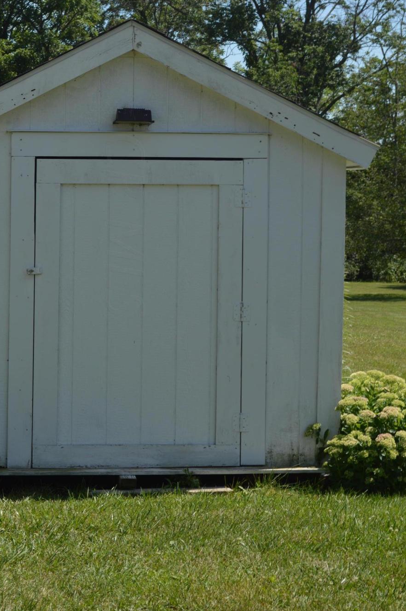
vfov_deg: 19.6
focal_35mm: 104
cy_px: 225
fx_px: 1763
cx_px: 125
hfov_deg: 13.1
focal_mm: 46
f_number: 8
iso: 100
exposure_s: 1/250
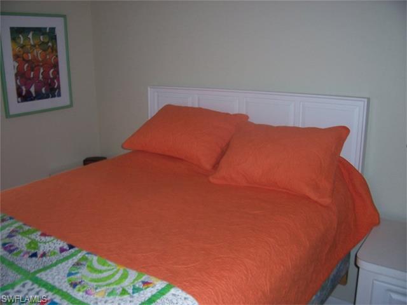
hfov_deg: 54.0
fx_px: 400
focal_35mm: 34
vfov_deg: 41.8
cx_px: 204
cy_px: 152
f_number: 2.7
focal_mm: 5.6
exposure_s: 1/60
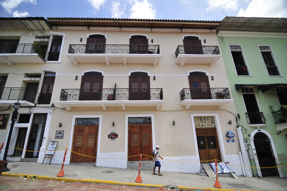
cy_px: 96
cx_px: 144
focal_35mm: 16
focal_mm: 11
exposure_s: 1/2000
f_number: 2.8
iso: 500
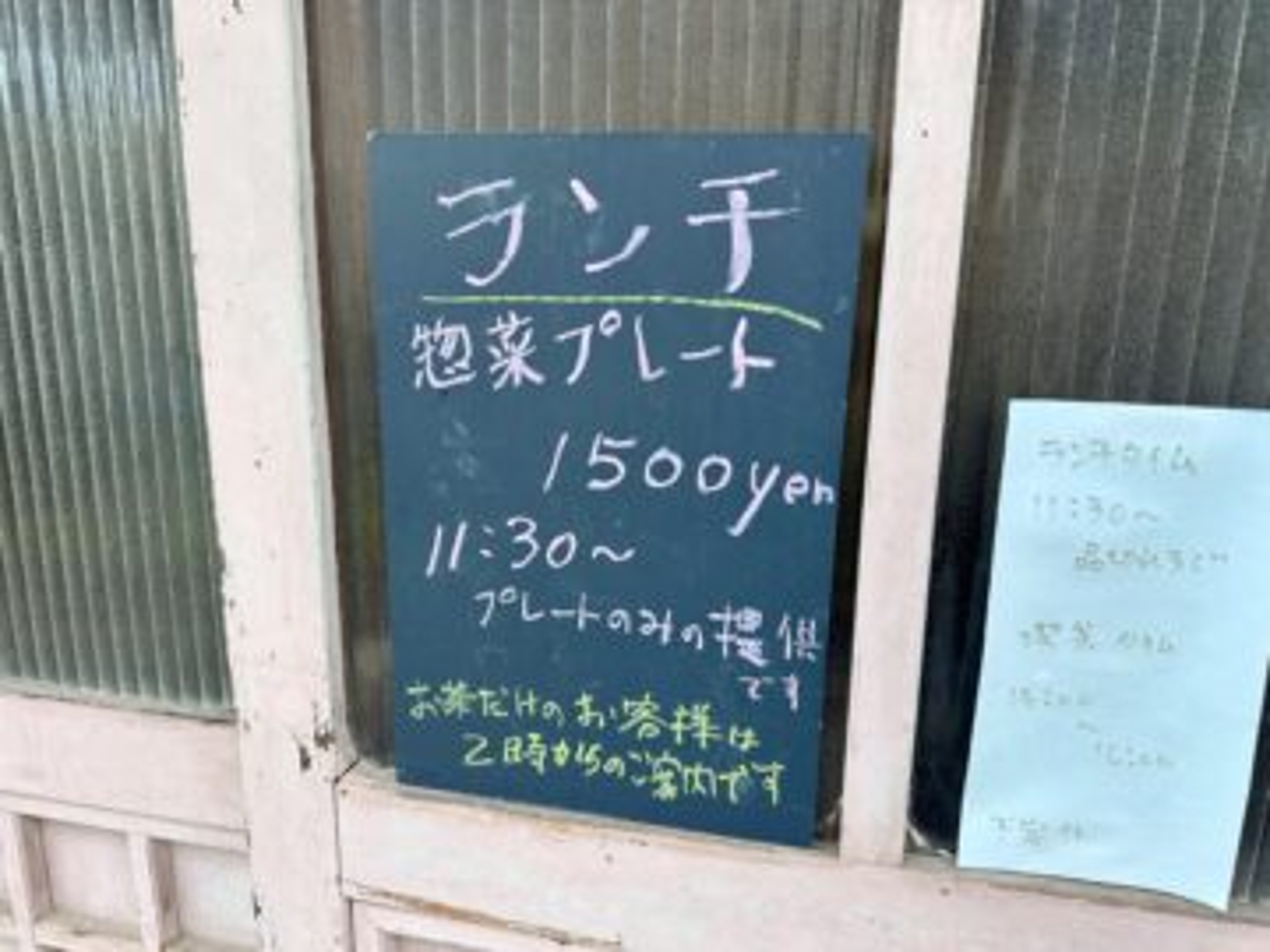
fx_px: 881
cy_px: 476
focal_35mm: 24
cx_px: 635
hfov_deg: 71.6
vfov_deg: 56.8
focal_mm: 6.86
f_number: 1.78
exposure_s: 1/491
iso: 80
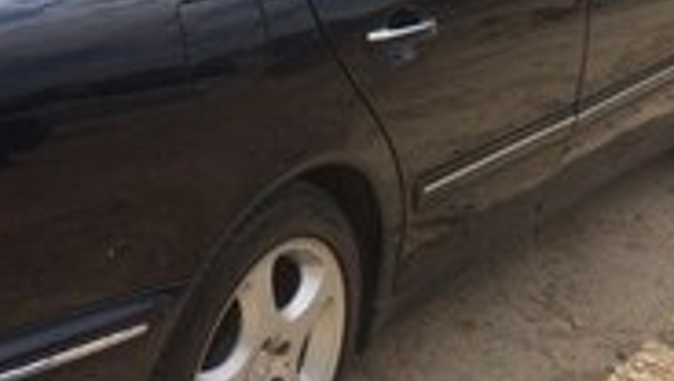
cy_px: -84
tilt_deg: -6.9
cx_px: 168
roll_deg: -0.9
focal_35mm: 85
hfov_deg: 24.7
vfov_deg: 13.8
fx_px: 1521
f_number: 2.2
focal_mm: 4.15
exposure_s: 1/2740
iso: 32
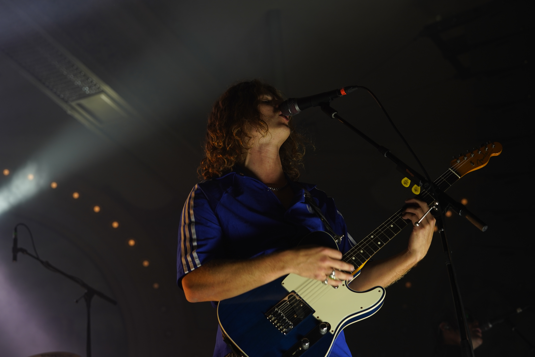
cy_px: 178
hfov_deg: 28.8
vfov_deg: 19.5
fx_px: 1040
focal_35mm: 70
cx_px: 268
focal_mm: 70
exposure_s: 1/160
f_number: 4
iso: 500
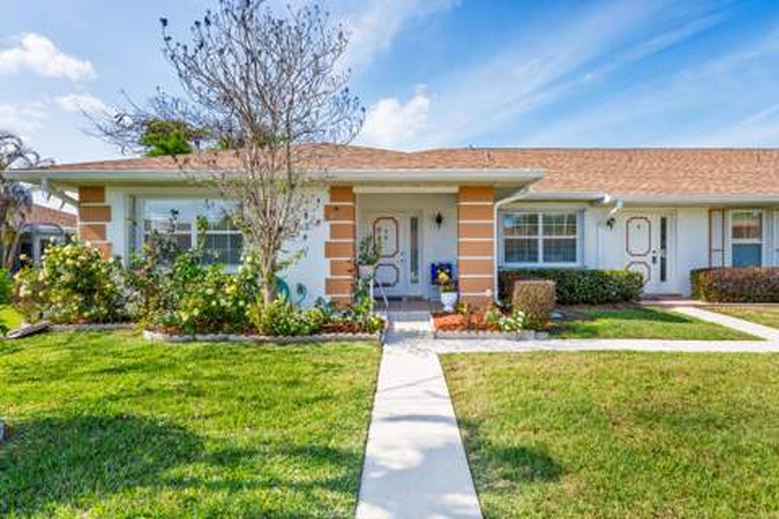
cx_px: 390
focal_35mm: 19
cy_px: 260
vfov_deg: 64.6
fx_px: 411
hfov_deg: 86.9
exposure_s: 1/400
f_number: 8
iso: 640
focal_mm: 19
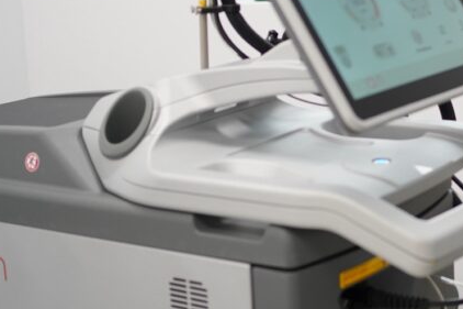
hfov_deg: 23.2
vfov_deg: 16.0
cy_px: 78
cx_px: 425
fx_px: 1093
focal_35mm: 85
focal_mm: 35
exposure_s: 1/320
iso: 640
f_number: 2.2
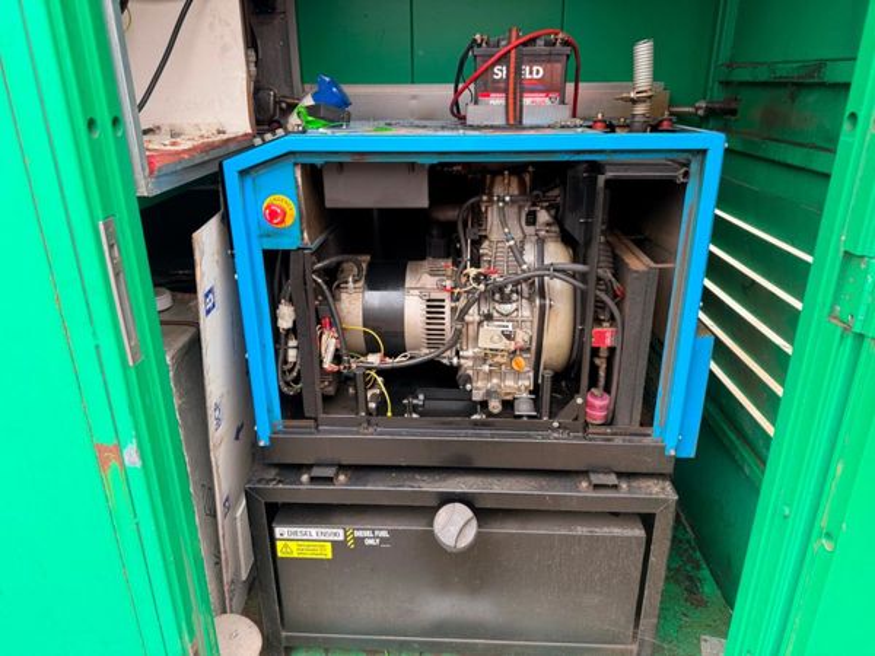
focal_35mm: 24
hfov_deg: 71.6
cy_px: 328
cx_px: 438
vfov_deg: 56.8
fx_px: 607
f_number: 1.78
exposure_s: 1/125
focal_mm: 6.76
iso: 64
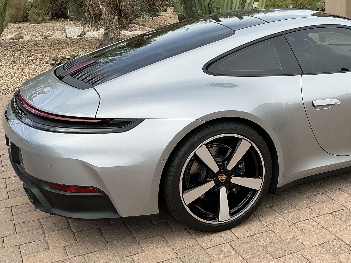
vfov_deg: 30.3
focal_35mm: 48
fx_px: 487
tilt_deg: -17.8
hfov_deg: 37.9
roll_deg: +1.0
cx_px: 291
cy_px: 124
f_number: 1.8
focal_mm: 3
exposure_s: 1/1144
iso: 25
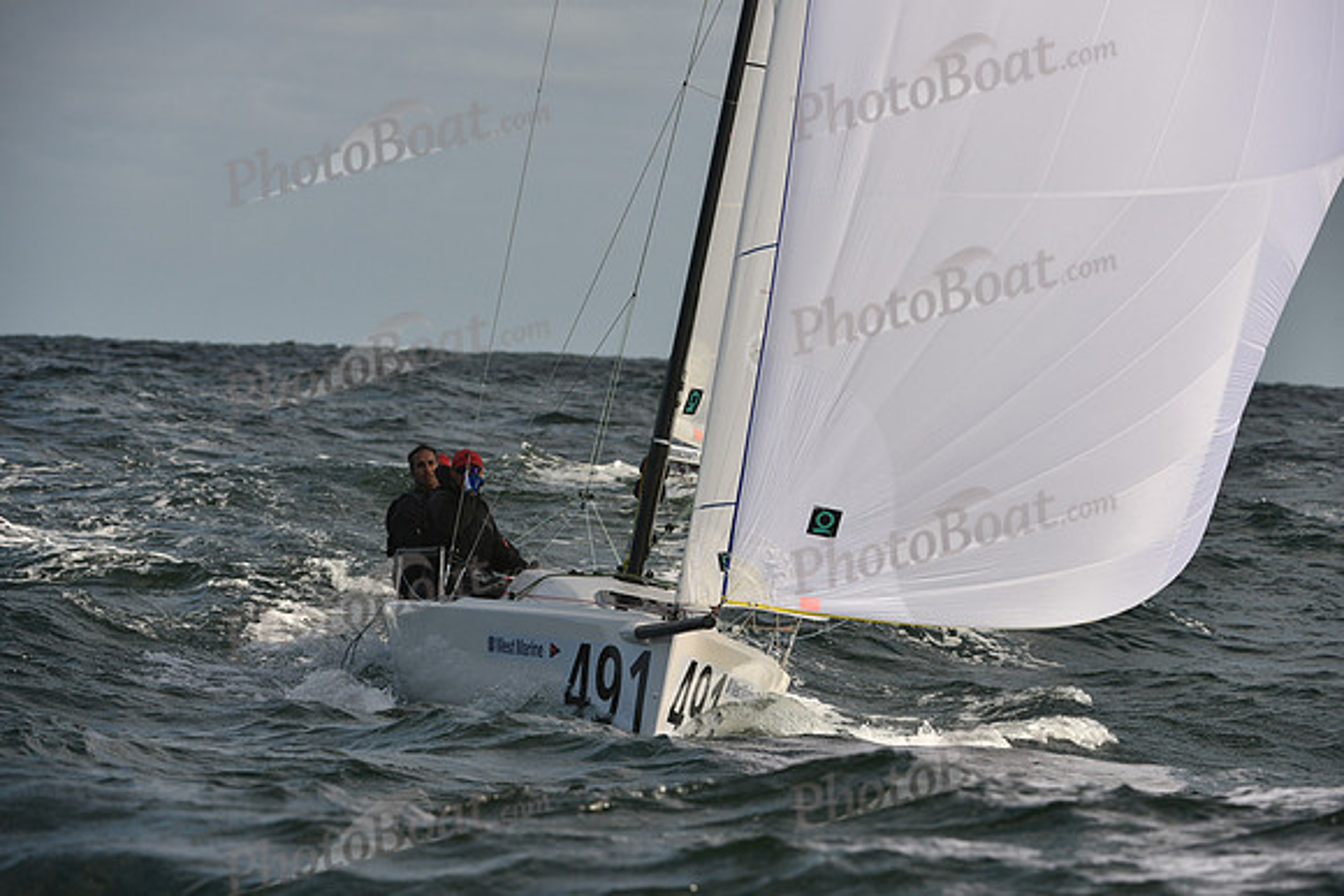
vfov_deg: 5.7
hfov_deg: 8.6
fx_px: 8962
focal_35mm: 240
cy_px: 448
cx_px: 672
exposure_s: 1/1600
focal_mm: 240
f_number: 8
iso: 320
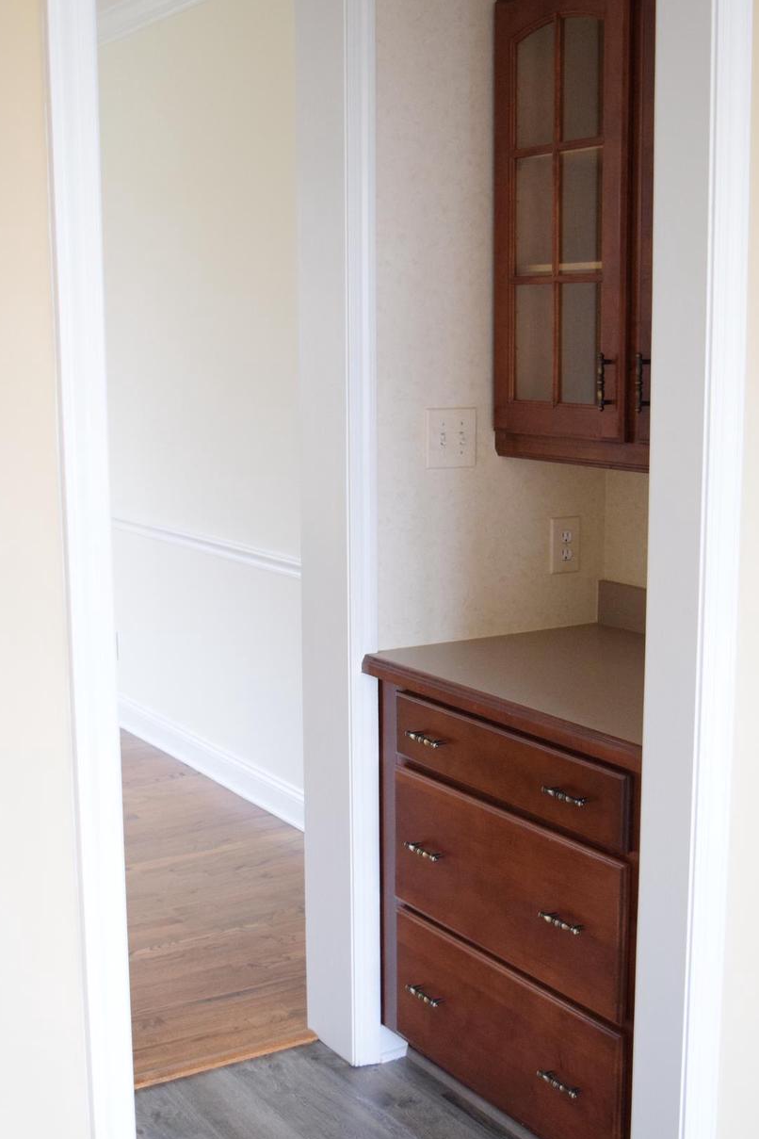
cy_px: 600
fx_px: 1506
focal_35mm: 48
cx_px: 379
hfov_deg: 28.3
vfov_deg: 41.4
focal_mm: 25
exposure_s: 1/60
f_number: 4
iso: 1800
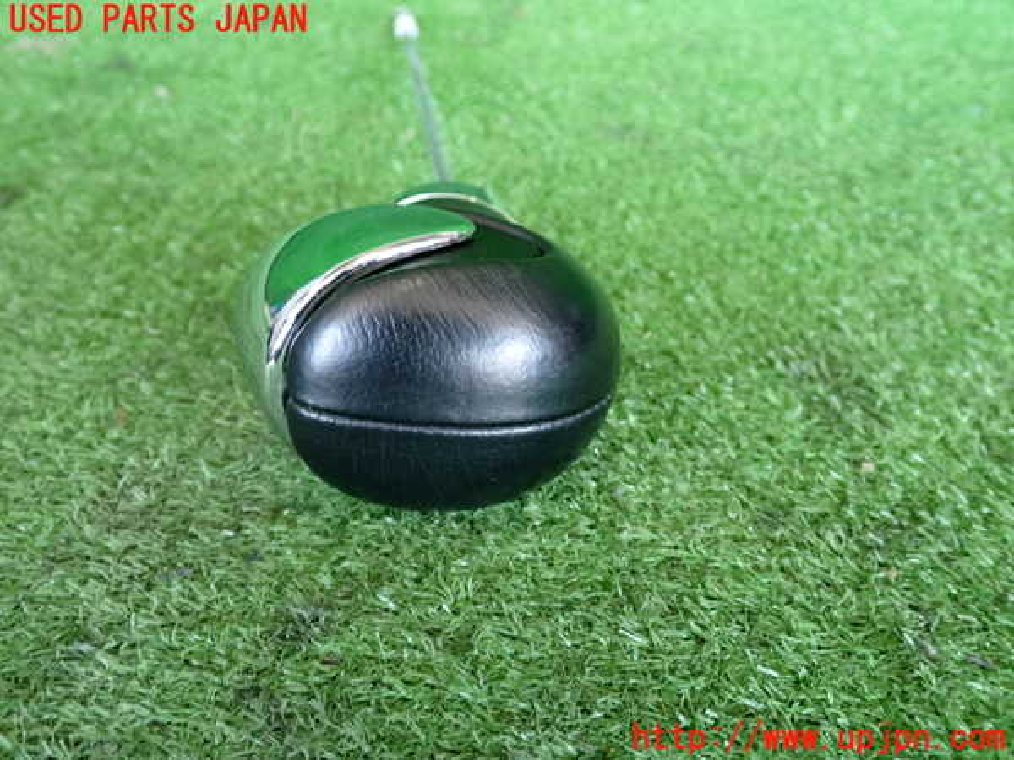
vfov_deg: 44.2
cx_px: 507
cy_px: 380
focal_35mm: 32
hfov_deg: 56.8
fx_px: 937
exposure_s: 1/40
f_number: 2.4
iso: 250
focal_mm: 5.79
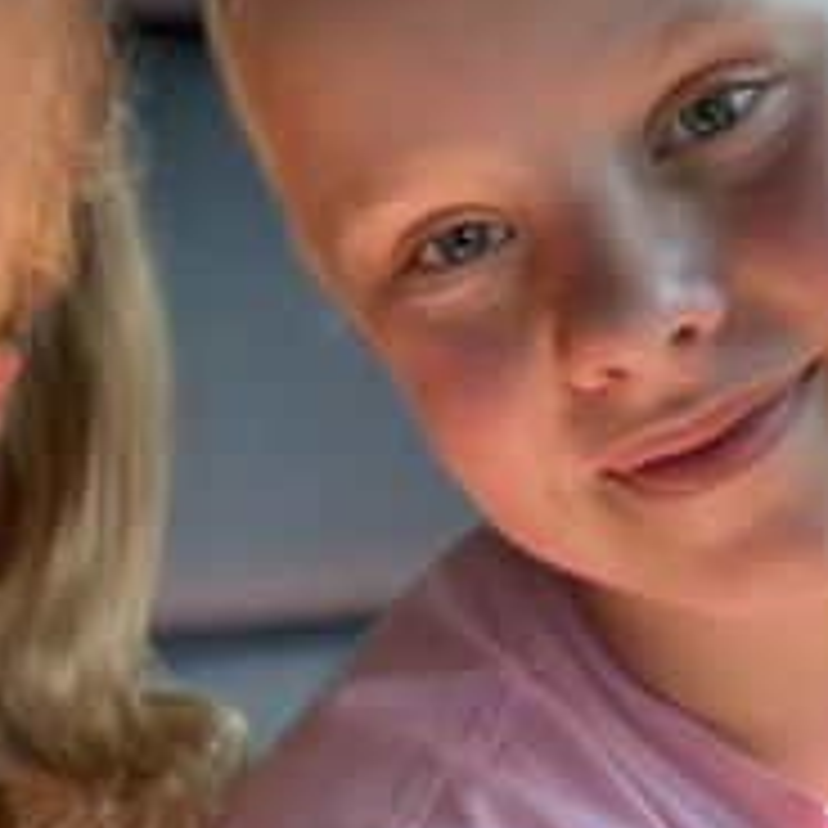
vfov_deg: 11.6
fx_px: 4059
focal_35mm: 150
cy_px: 436
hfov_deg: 11.6
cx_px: 396
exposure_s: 1/122
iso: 64
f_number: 2
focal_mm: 6
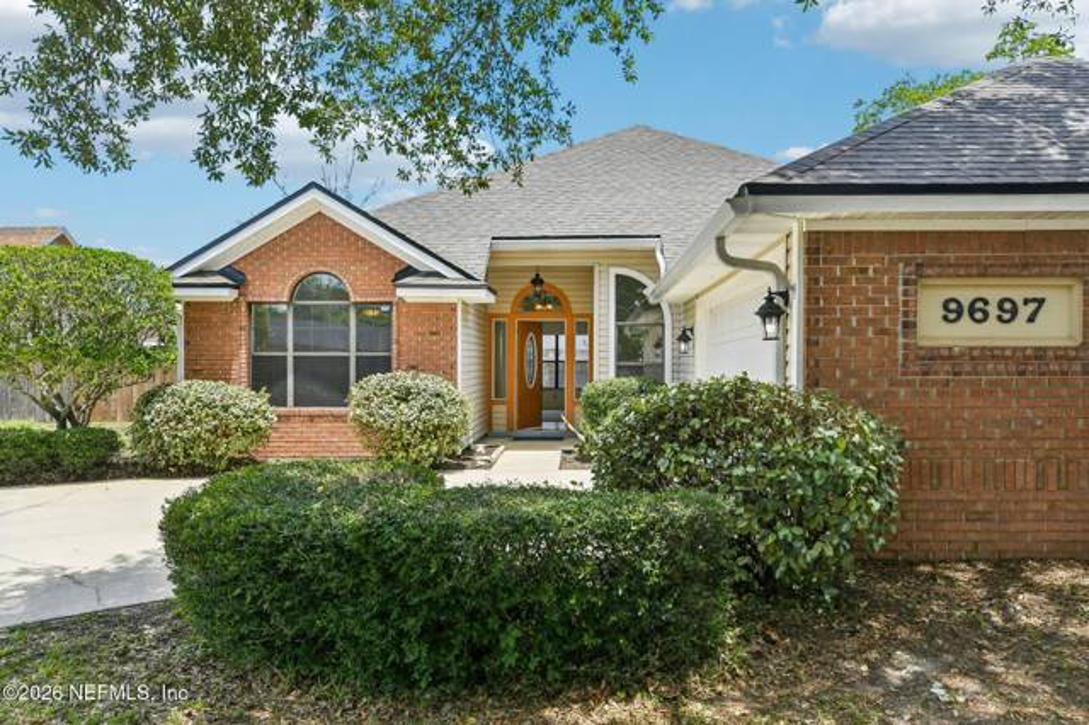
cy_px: 362
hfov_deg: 67.4
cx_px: 544
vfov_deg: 47.9
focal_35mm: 27
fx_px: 816
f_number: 8
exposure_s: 1/500
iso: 400
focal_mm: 18
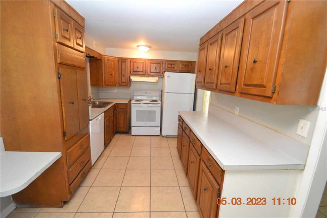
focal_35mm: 15
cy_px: 109
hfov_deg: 100.4
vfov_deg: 77.3
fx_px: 136
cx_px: 164
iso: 900
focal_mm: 10
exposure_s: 1/60
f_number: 3.5
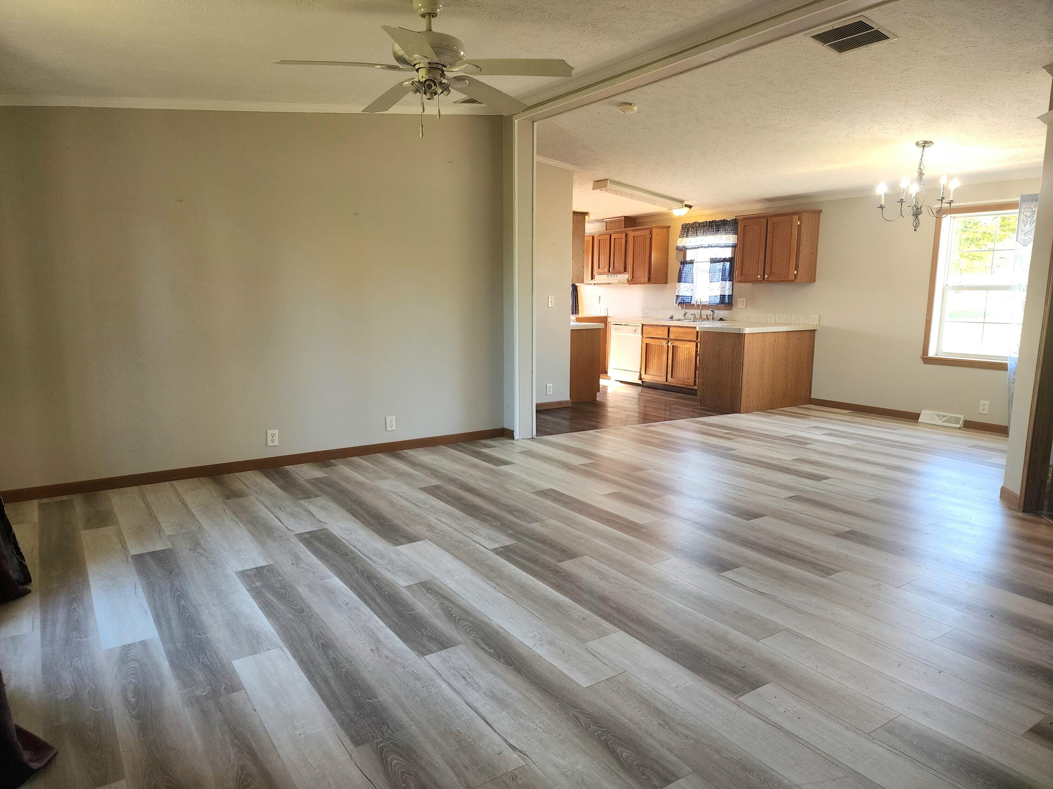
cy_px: 394
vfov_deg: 58.9
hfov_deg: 73.9
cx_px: 526
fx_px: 700
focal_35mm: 23
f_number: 1.8
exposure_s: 1/120
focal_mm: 6.4
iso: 200
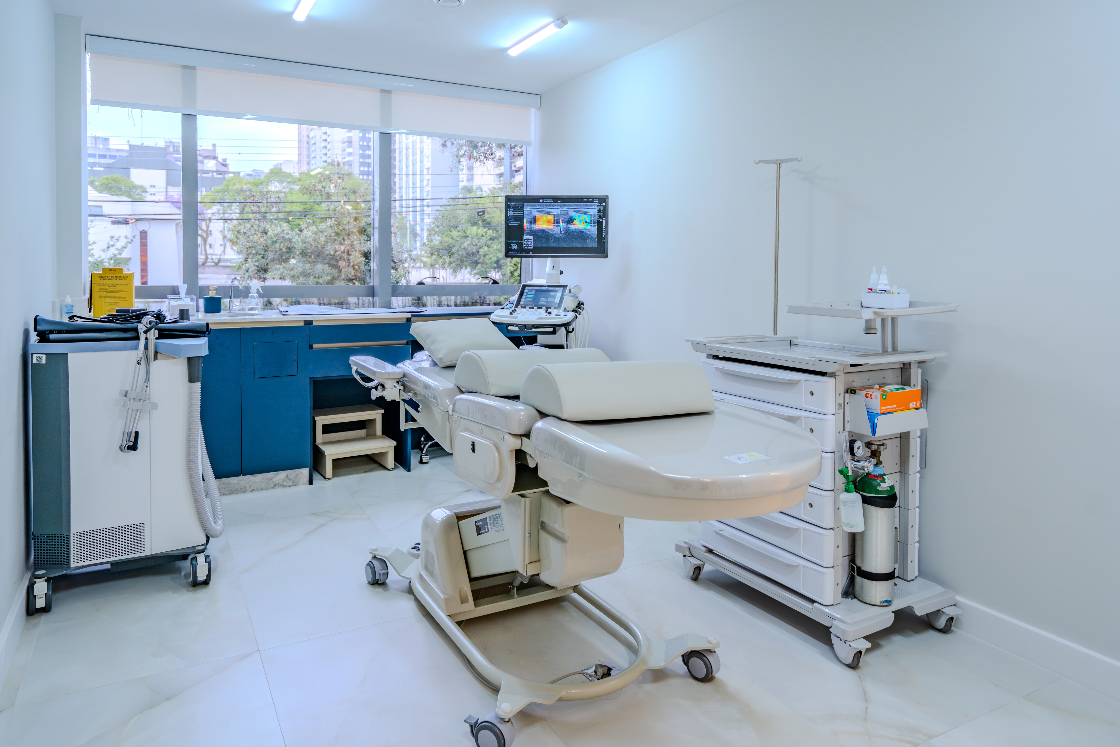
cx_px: 560
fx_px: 684
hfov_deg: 78.6
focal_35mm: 22
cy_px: 374
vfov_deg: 57.2
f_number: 4
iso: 640
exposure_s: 1/200
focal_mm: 22
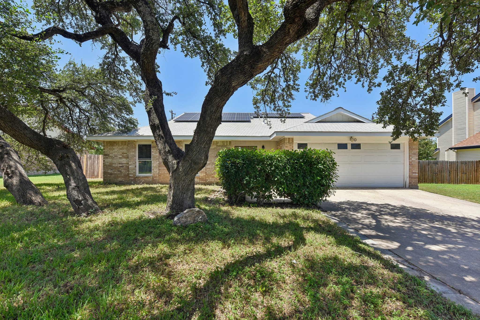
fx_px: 200
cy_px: 160
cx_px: 240
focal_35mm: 15
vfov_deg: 77.3
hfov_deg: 100.4
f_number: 8
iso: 100
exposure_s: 1/160
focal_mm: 15
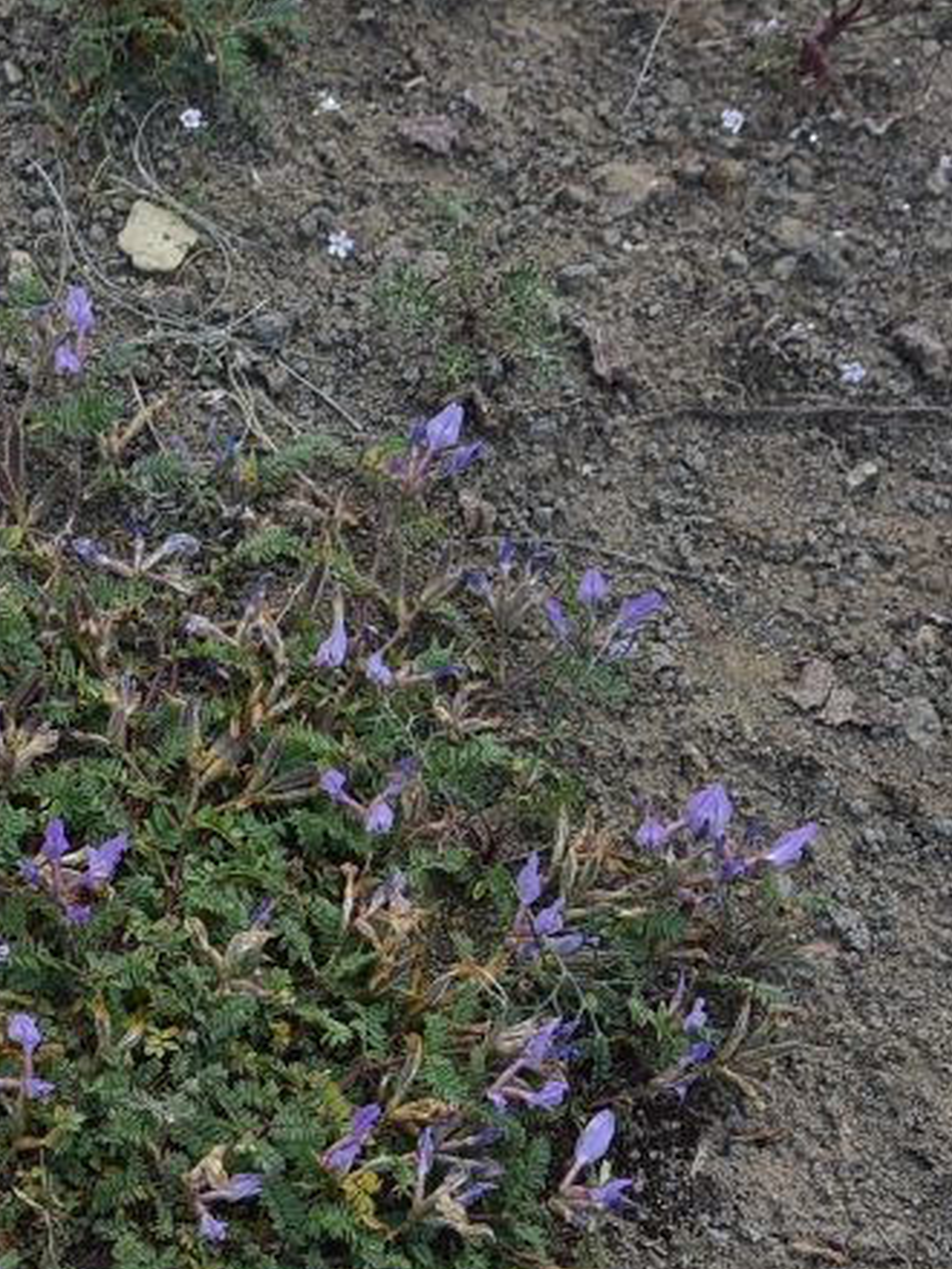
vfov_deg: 21.2
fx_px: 3337
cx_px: 61
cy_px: 1040
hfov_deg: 16.0
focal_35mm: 91
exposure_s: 1/125
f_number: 7.1
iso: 200
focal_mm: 32
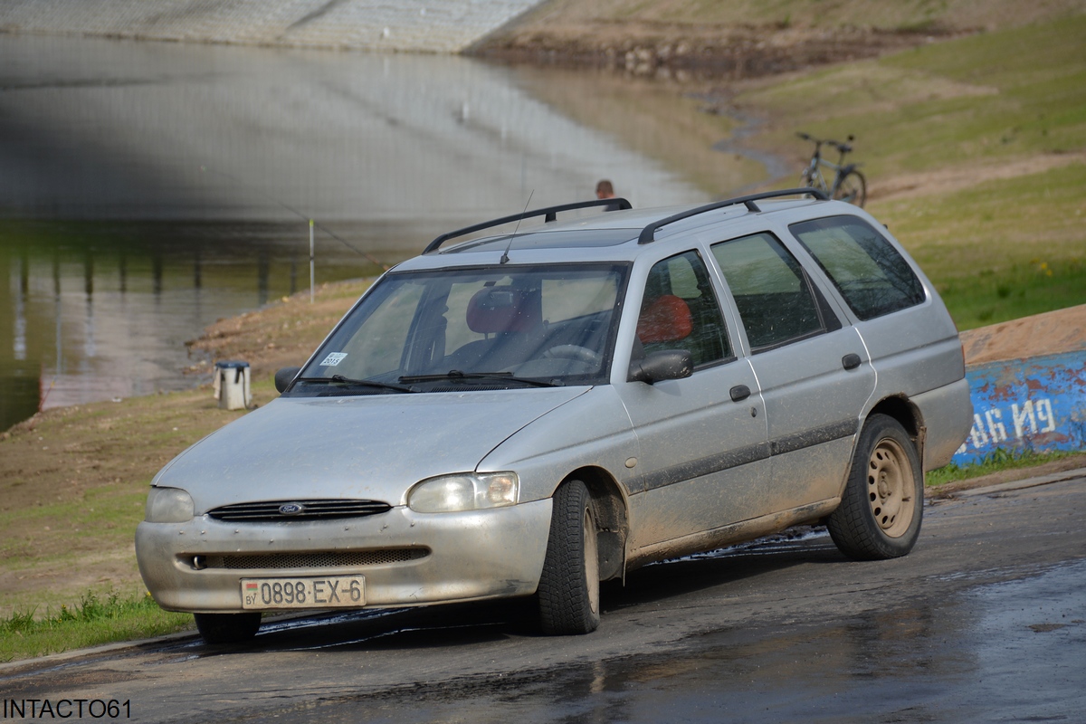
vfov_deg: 5.0
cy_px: 362
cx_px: 543
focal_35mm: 278
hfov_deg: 7.4
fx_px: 8371
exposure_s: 1/640
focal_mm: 185
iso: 200
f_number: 6.3
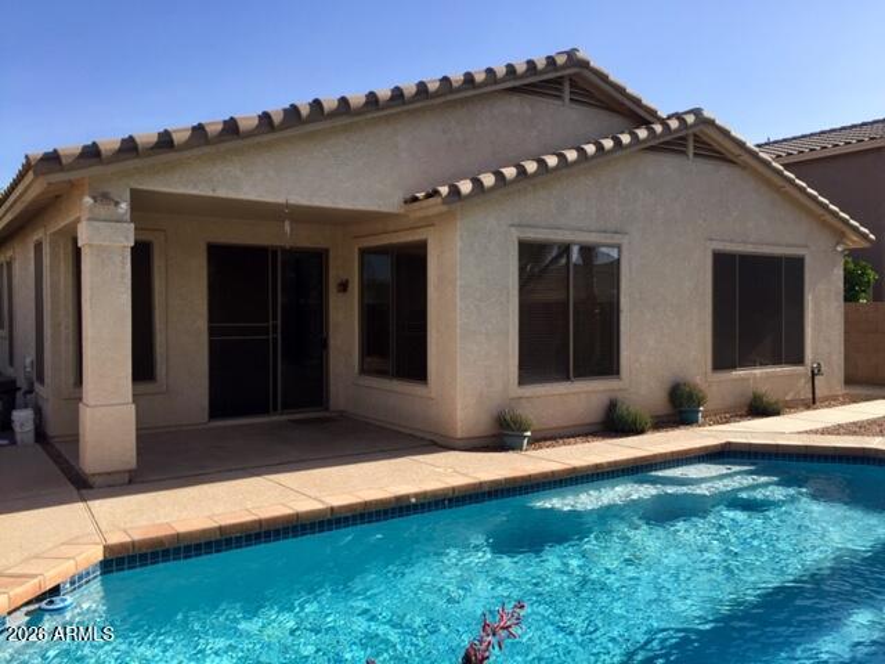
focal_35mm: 29
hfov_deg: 61.7
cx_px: 442
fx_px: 741
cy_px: 332
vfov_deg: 48.2
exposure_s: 1/1522
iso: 32
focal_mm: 4.15
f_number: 2.2
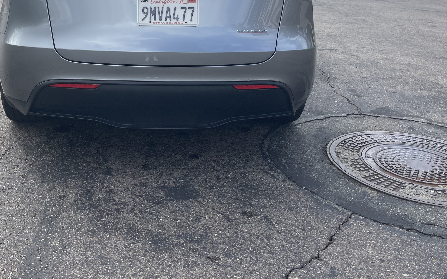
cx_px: 153
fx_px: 512
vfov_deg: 29.8
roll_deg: -2.5
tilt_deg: -15.3
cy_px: 54
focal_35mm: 42
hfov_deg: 46.5
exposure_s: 1/2012
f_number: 1.6
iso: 32
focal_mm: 5.1
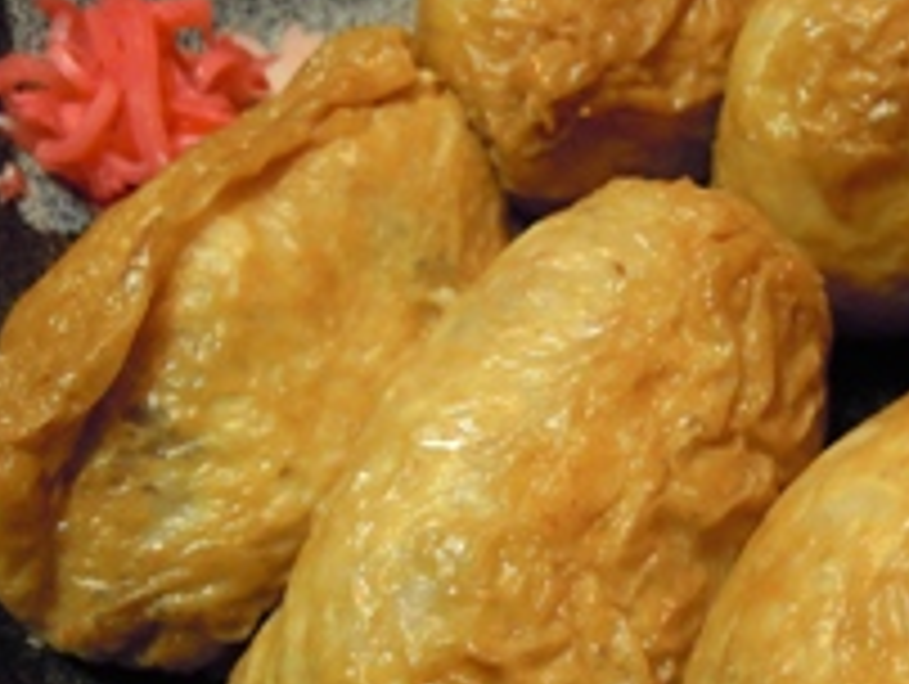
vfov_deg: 23.6
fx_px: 1630
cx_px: 626
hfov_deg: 30.9
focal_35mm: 62
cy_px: 450
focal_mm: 5
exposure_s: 1/40
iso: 400
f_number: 2.7
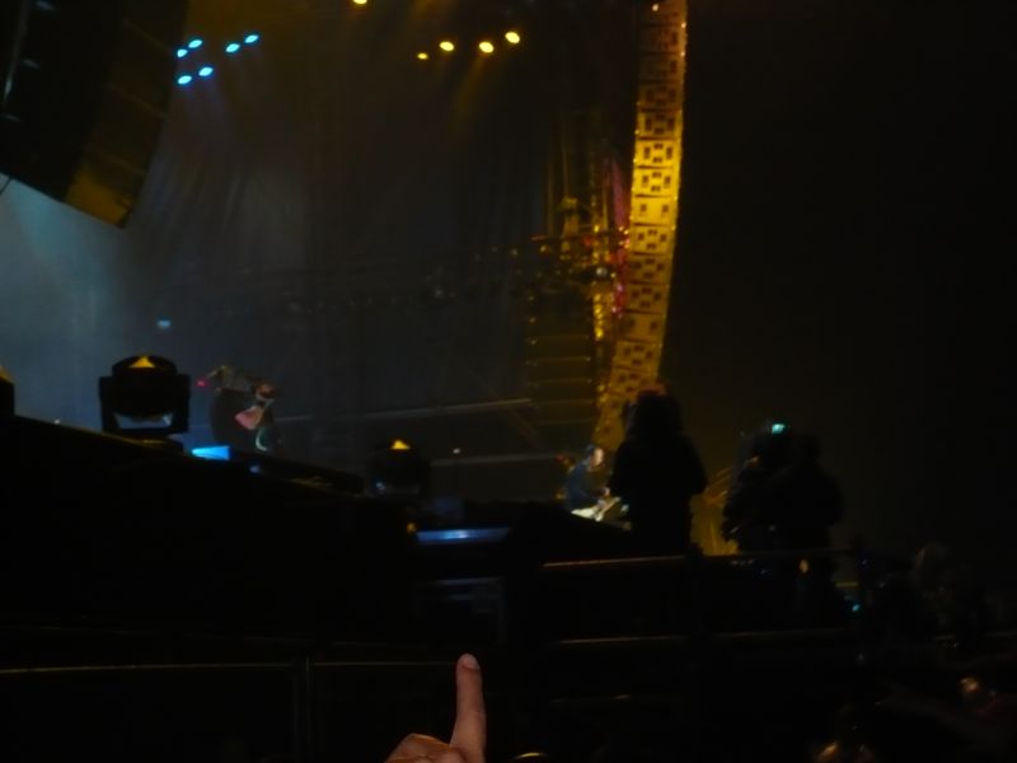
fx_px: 2703
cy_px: 382
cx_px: 508
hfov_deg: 21.3
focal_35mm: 92
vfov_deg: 16.1
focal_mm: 15.2
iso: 250
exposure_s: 1/30
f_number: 5.4
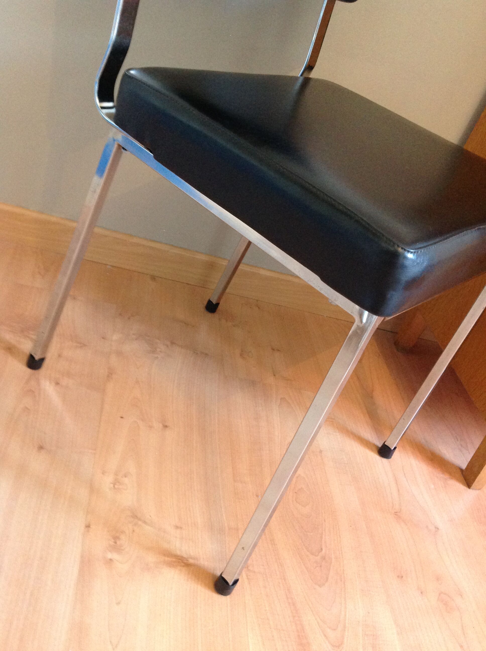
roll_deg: -21.2
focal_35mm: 35
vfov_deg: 52.7
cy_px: 326
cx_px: 243
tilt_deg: -32.8
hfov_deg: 40.6
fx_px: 657
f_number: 2.4
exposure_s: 1/15
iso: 320
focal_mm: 4.28
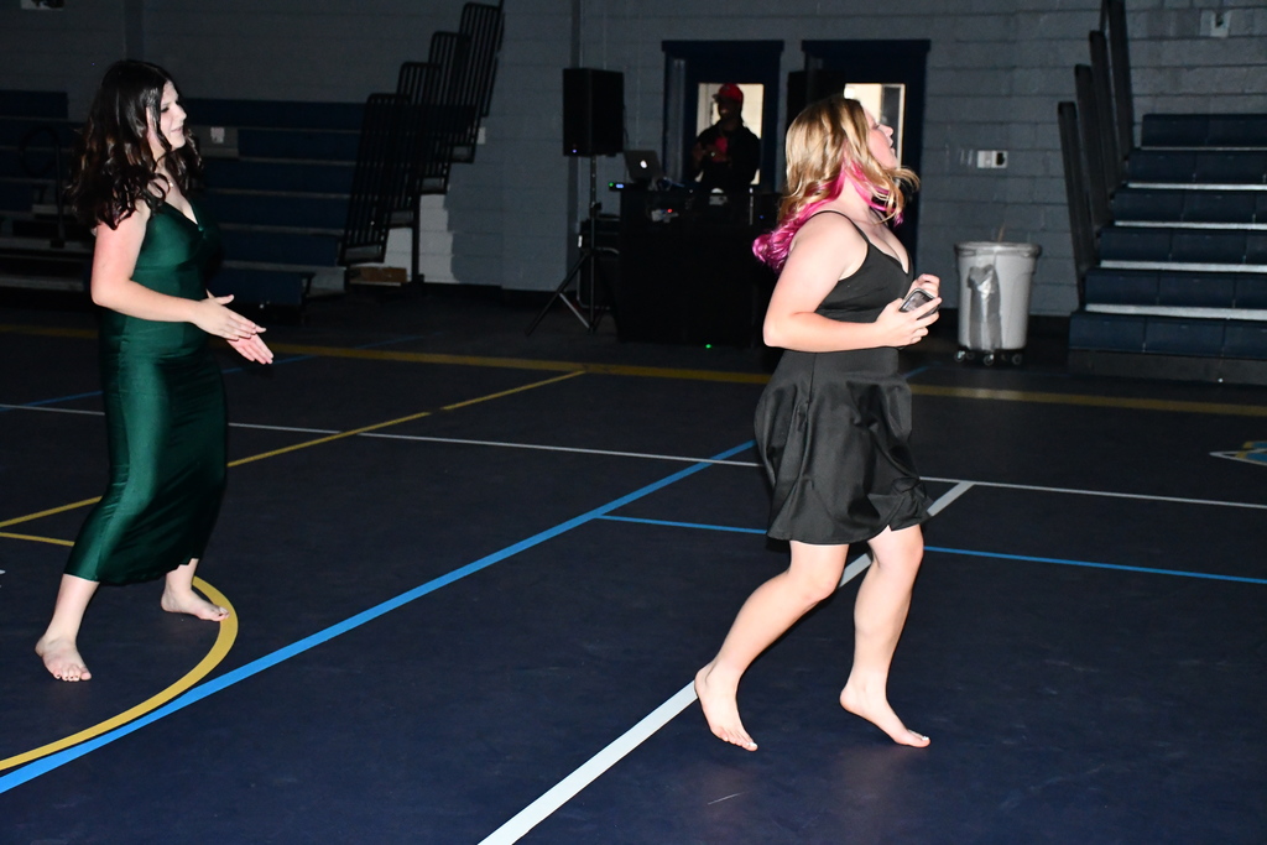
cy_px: 422
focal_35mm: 57
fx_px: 2006
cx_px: 634
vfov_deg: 23.8
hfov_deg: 35.0
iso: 6400
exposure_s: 1/60
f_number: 4.2
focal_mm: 38
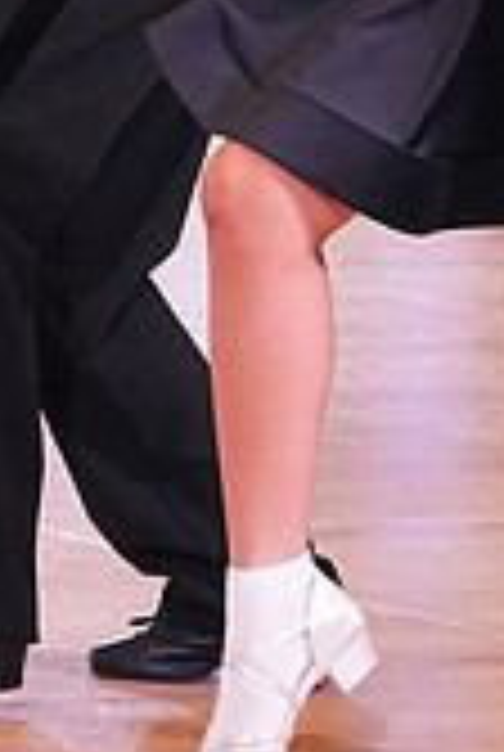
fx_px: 6964
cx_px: 322
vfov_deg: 6.1
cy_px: -230
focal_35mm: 333
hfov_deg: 4.1
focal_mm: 96
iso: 5000
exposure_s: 1/320
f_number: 6.3
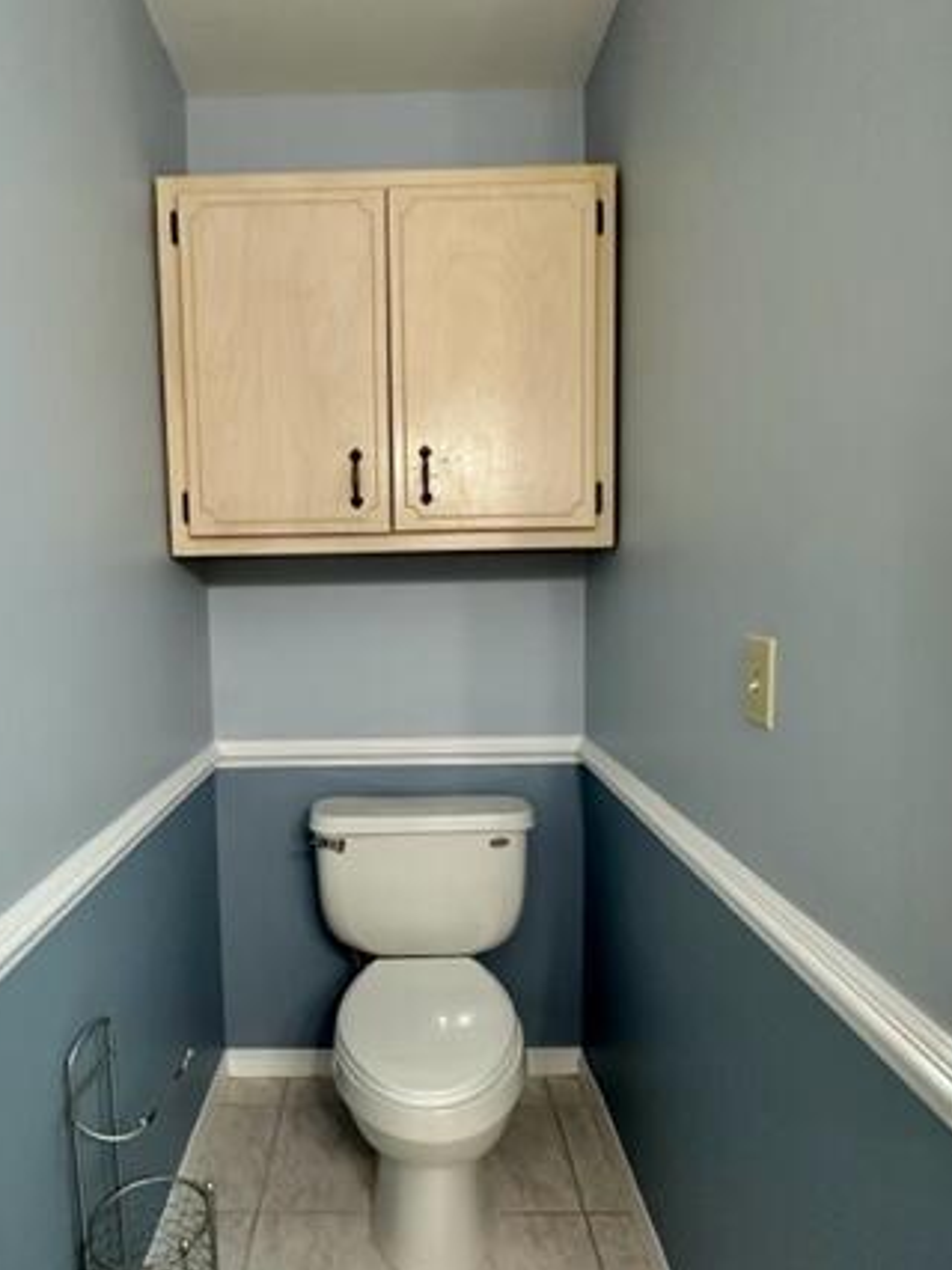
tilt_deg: -5.0
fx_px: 770
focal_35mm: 21
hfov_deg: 62.9
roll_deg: +1.1
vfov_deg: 79.0
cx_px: 381
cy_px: 660
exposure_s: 1/60
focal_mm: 2.22
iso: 320
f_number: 2.2
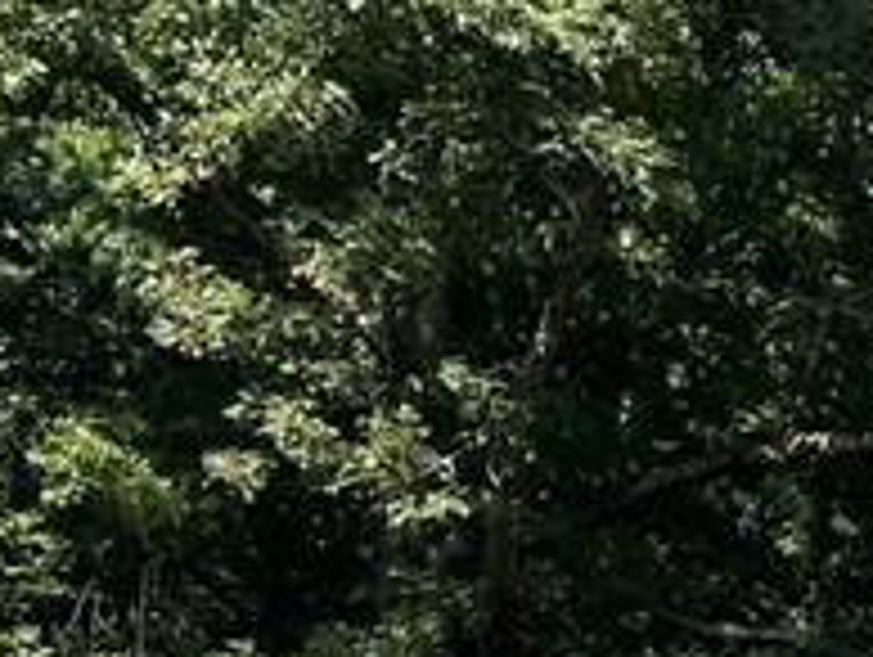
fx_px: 3459
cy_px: 1296
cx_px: 1588
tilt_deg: +1.9
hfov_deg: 13.0
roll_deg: -0.8
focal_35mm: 137
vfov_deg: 10.1
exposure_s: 1/1887
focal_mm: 4.2
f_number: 1.6
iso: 32
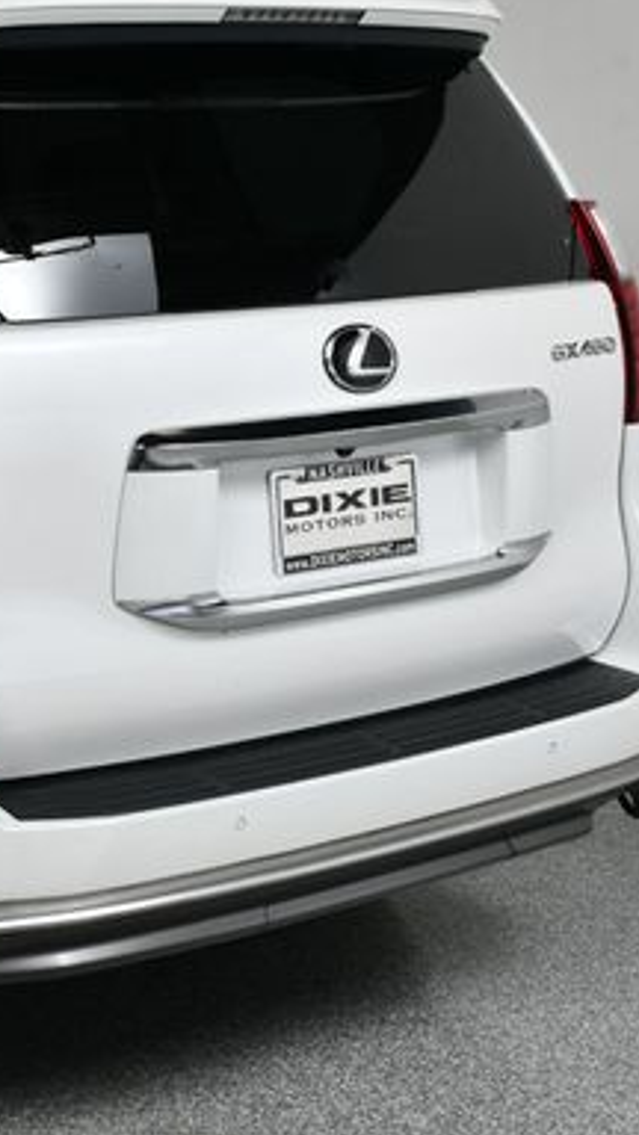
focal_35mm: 68
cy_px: 514
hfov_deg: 16.9
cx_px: -139
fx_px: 2048
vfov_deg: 31.0
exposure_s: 1/160
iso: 100
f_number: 13
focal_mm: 26
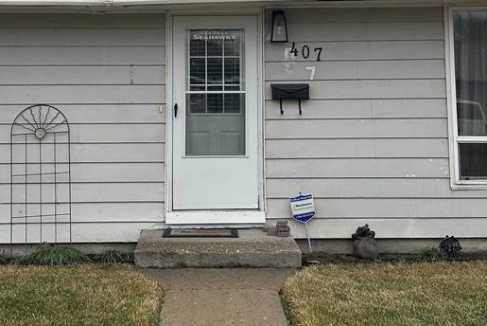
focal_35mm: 62
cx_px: 183
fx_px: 839
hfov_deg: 32.2
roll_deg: +0.8
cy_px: 35
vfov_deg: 21.5
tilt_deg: +1.4
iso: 80
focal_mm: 6.86
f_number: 1.78
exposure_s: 1/1495
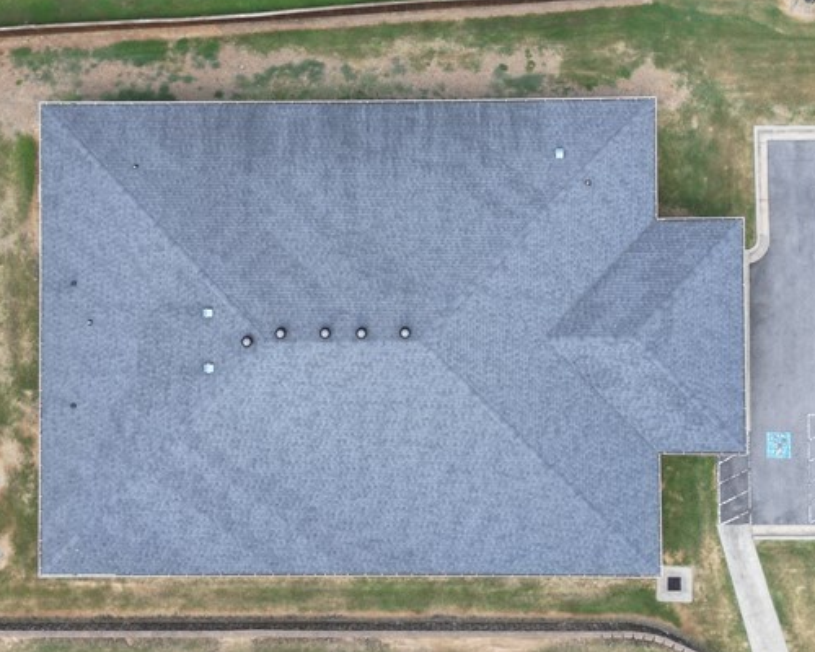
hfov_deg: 38.8
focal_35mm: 48
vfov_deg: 31.3
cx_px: 381
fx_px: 1158
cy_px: 256
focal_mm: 6.72
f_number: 1.7
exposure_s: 1/725
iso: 100
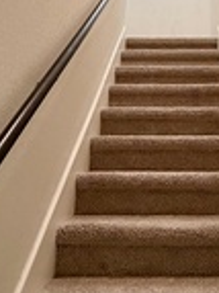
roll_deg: -1.1
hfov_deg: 30.1
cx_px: 174
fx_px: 397
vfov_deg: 37.9
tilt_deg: +16.7
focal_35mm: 47
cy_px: 33
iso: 400
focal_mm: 2.22
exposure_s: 1/60
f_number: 2.2
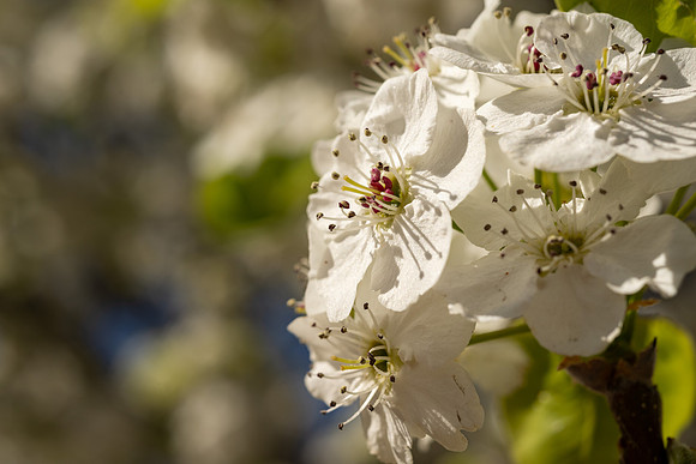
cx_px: 348
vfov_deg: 22.6
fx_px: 1160
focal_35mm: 60
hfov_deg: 33.4
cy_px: 232
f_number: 11
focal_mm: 60
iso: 160
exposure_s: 1/500
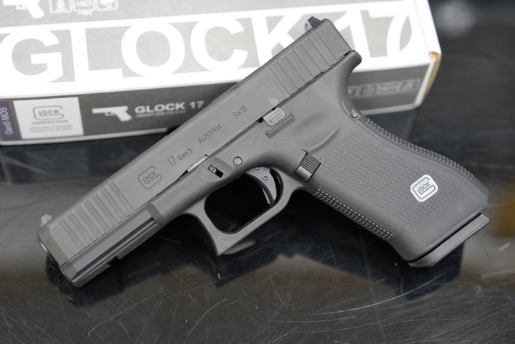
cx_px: 258
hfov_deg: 28.8
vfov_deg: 19.5
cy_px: 172
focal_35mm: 70
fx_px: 1001
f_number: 2.8
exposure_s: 1/13
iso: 200
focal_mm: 70
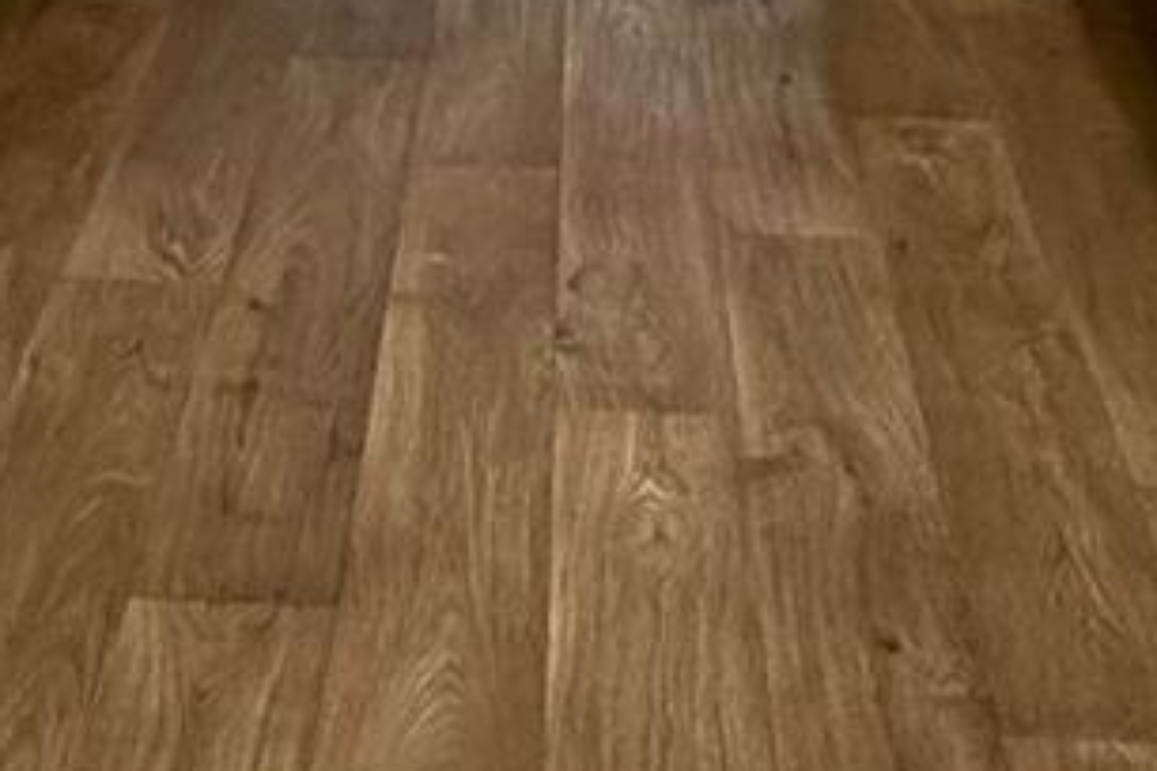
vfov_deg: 15.8
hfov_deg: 27.6
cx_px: 465
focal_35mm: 73
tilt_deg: -7.2
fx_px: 2346
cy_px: -627
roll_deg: -0.8
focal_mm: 2.22
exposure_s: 1/120
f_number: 2.2
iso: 320
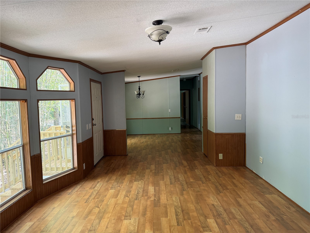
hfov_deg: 71.6
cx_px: 155
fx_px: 215
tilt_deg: -4.3
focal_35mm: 24
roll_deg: +1.1
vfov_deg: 56.8
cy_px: 116
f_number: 1.78
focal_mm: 6.76
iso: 160
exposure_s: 1/121
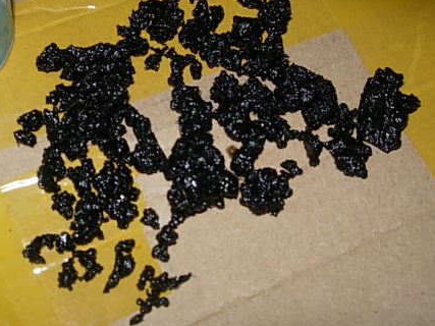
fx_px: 716
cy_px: 157
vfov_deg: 25.6
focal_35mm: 57
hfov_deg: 33.8
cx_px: 201
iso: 79
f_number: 4.8
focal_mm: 7.8
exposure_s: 1/64
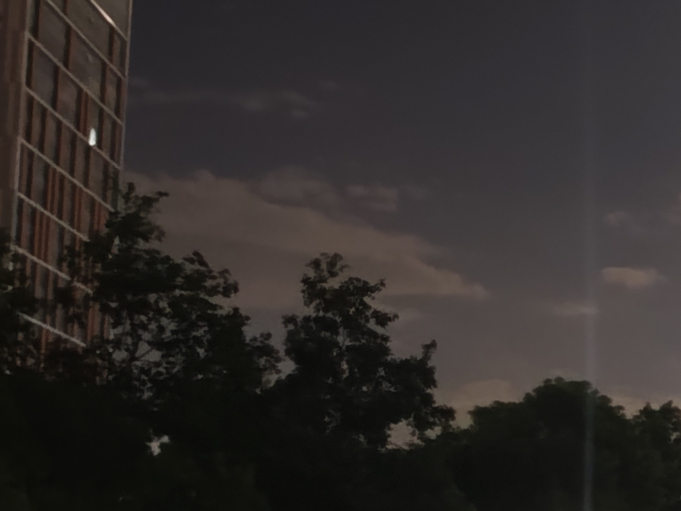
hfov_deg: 19.0
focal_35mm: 93
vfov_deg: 15.9
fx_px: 1830
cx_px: 955
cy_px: 299
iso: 3200
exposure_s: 1/6.25
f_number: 1.6
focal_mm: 5.93
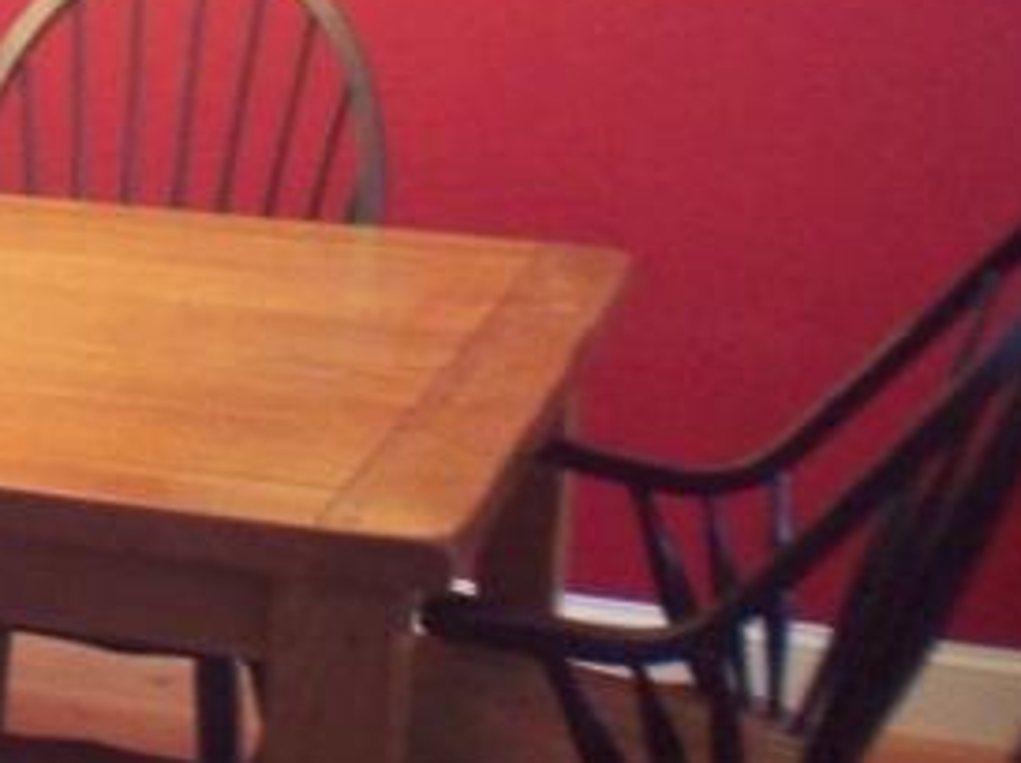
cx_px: -273
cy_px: 185
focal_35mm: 139
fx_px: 4094
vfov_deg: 10.6
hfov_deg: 13.7
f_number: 2.8
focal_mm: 6.2
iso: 200
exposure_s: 1/8
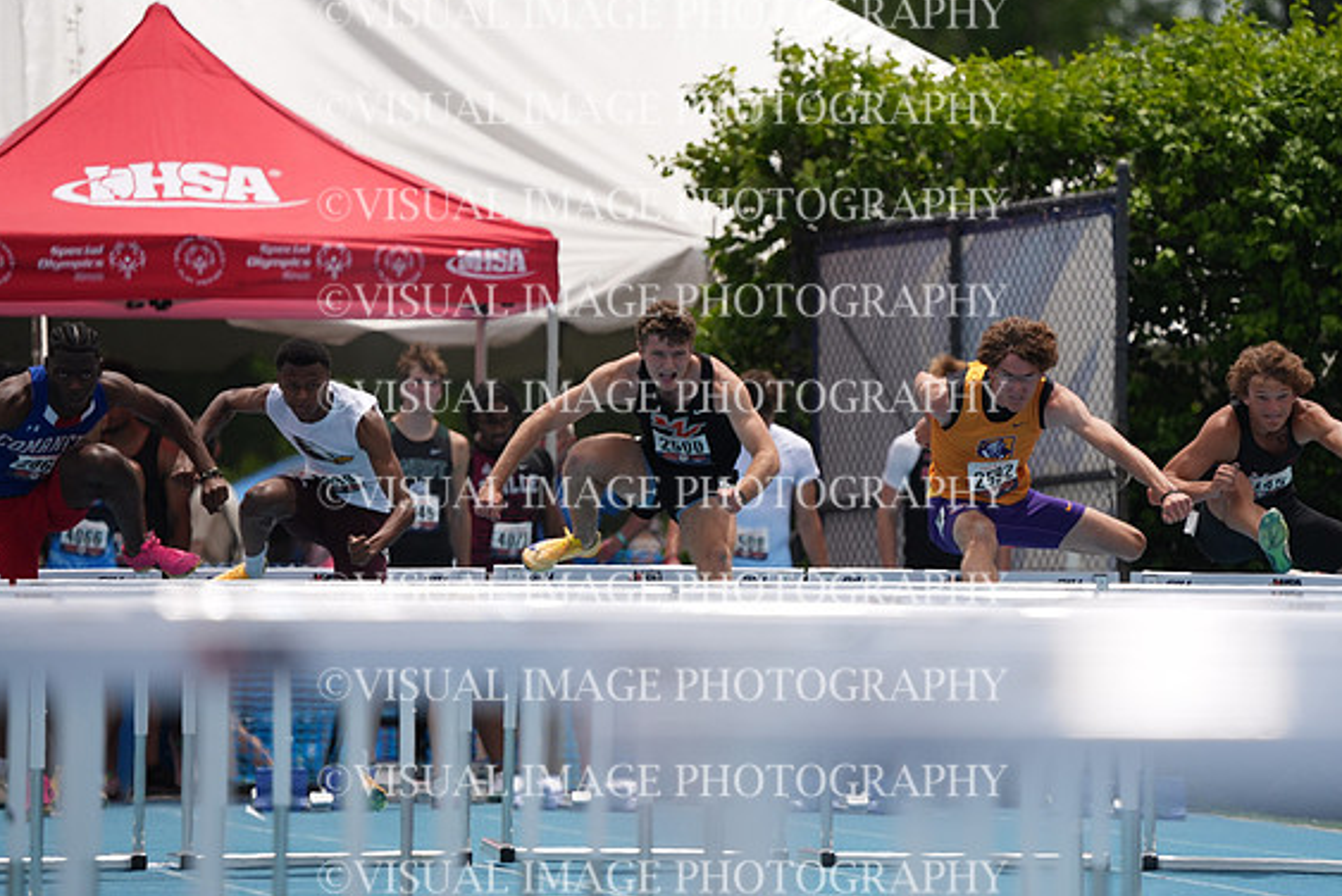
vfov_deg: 2.2
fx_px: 23048
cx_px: 663
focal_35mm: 618
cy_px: 444
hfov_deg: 3.3
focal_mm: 600
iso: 500
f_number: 6.3
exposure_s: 1/4000
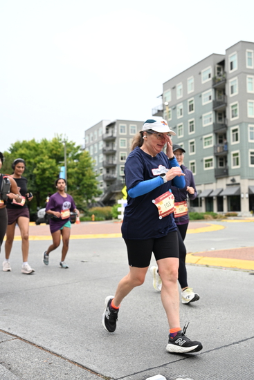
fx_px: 434
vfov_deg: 47.4
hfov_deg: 32.6
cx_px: 127
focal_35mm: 41
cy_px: 190
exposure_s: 1/800
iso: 1600
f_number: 4
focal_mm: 41
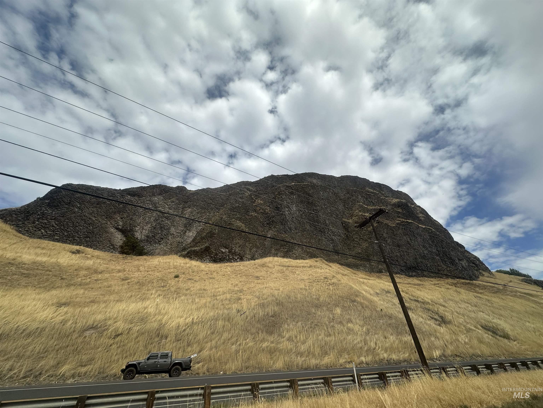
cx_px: 272
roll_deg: +2.6
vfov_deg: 85.7
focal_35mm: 14
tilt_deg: +38.9
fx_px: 220
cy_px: 204
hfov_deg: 102.1
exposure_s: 1/3401
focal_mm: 2.22
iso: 50
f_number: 2.2
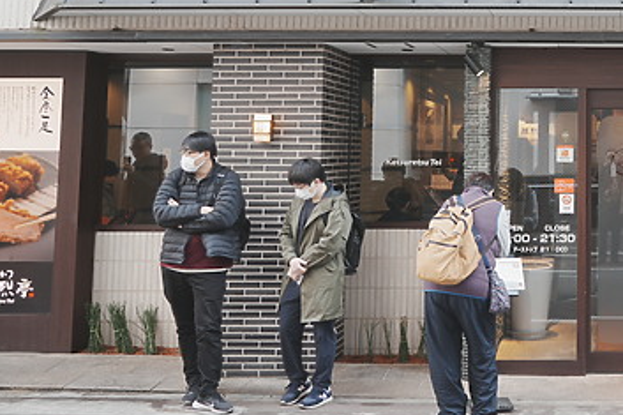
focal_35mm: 53
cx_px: 627
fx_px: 917
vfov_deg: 25.0
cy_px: 79
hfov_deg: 34.1
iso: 125
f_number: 4
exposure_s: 1/40
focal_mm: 24
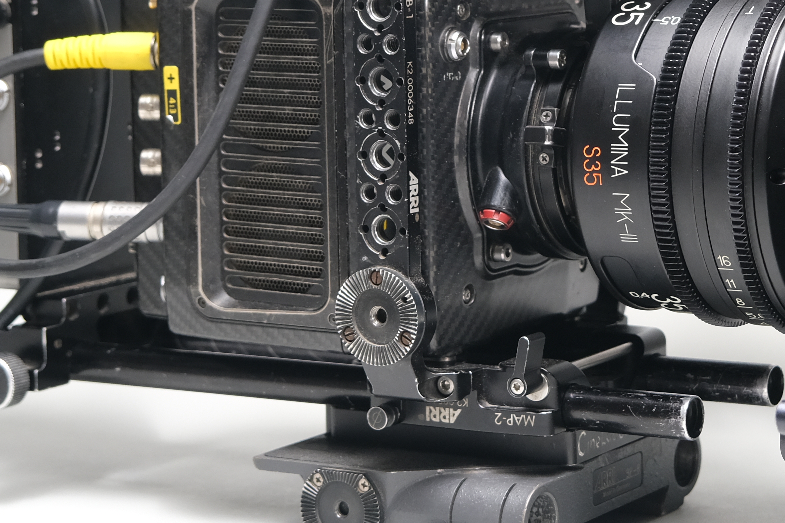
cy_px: 114
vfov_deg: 11.8
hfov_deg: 17.6
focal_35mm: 116
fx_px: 2529
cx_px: 579
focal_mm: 29.2
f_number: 4
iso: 640
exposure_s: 1/160
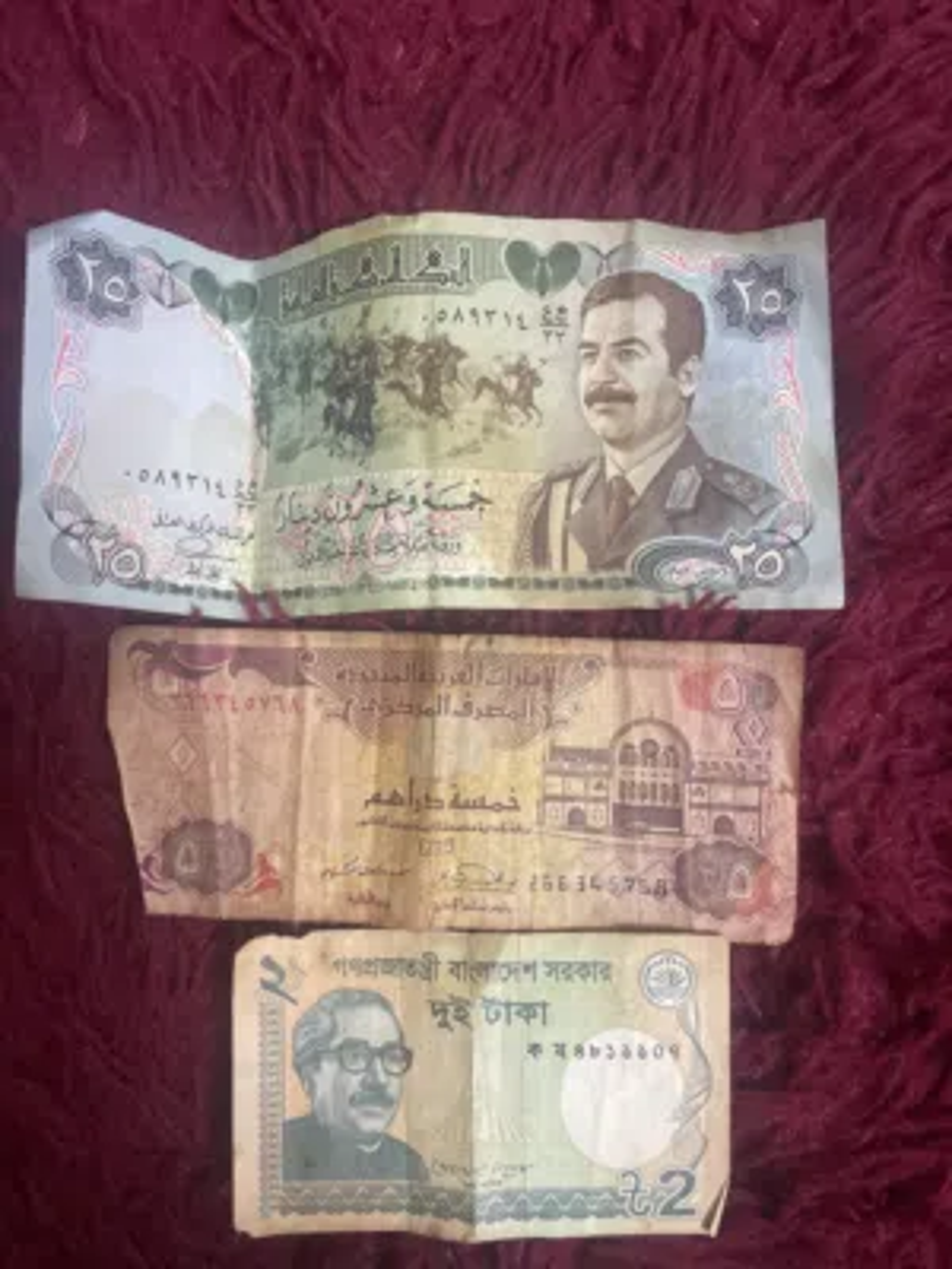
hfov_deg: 53.1
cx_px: 476
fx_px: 953
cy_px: 634
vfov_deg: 67.3
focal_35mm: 26
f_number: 1.6
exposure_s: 1/33
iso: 500
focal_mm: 4.2
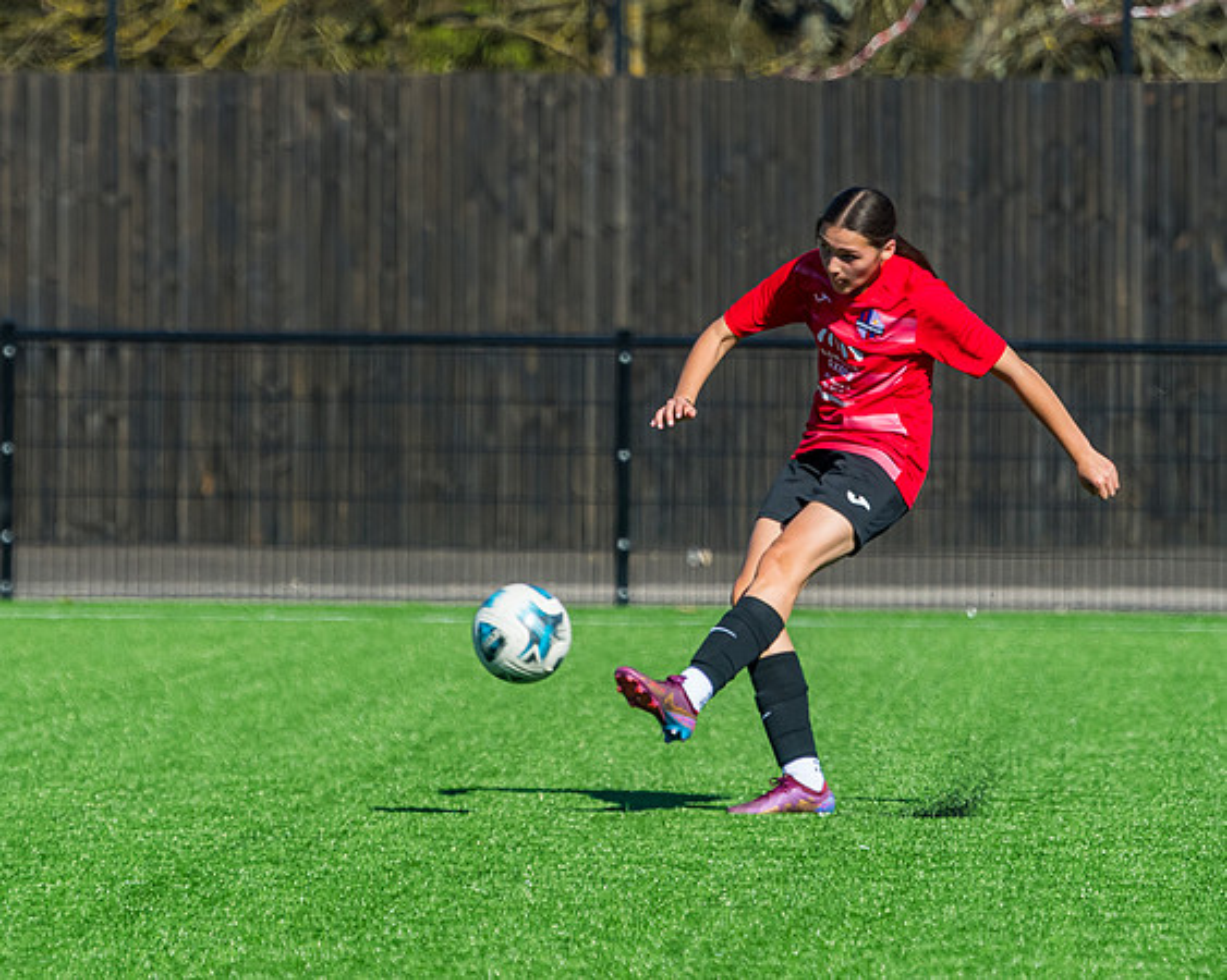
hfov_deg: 4.5
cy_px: 526
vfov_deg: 3.6
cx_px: 648
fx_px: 15740
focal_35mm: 434
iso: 400
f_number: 5
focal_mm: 220
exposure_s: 1/2500
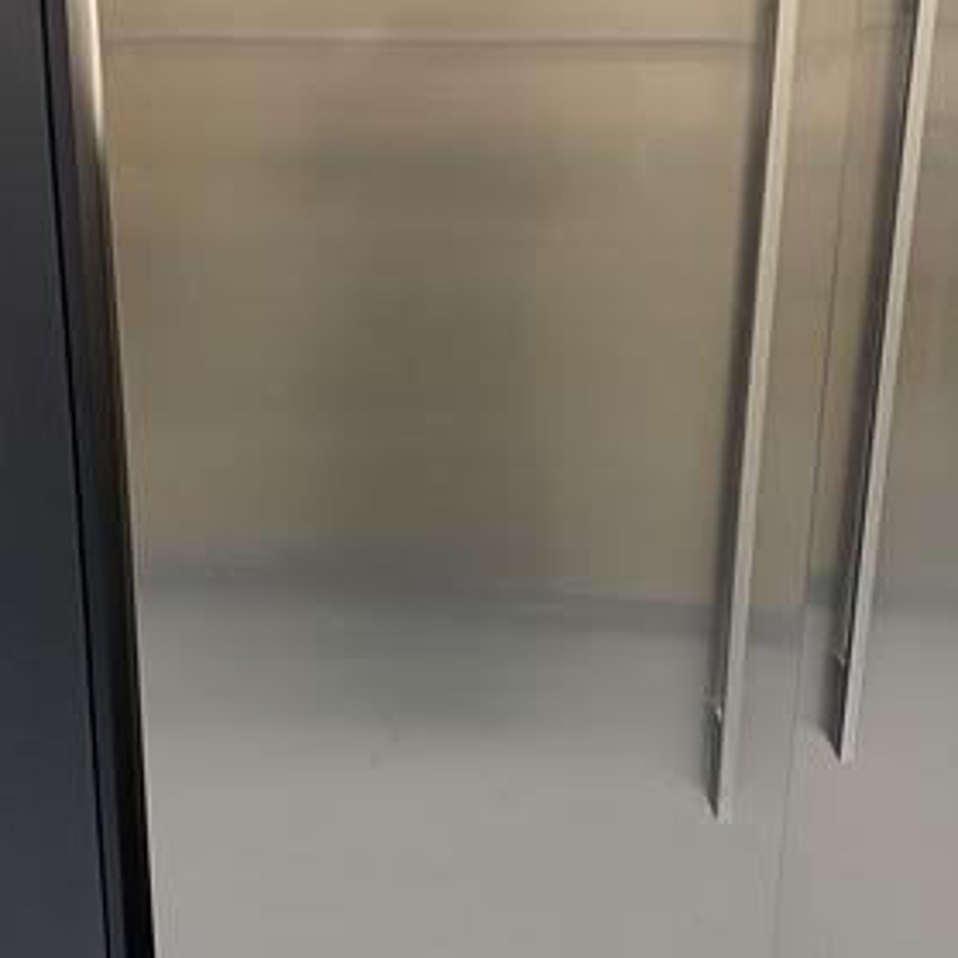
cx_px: 398
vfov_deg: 49.7
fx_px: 1033
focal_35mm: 33
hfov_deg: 49.5
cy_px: 460
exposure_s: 1/50
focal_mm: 5.96
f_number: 1.6
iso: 125
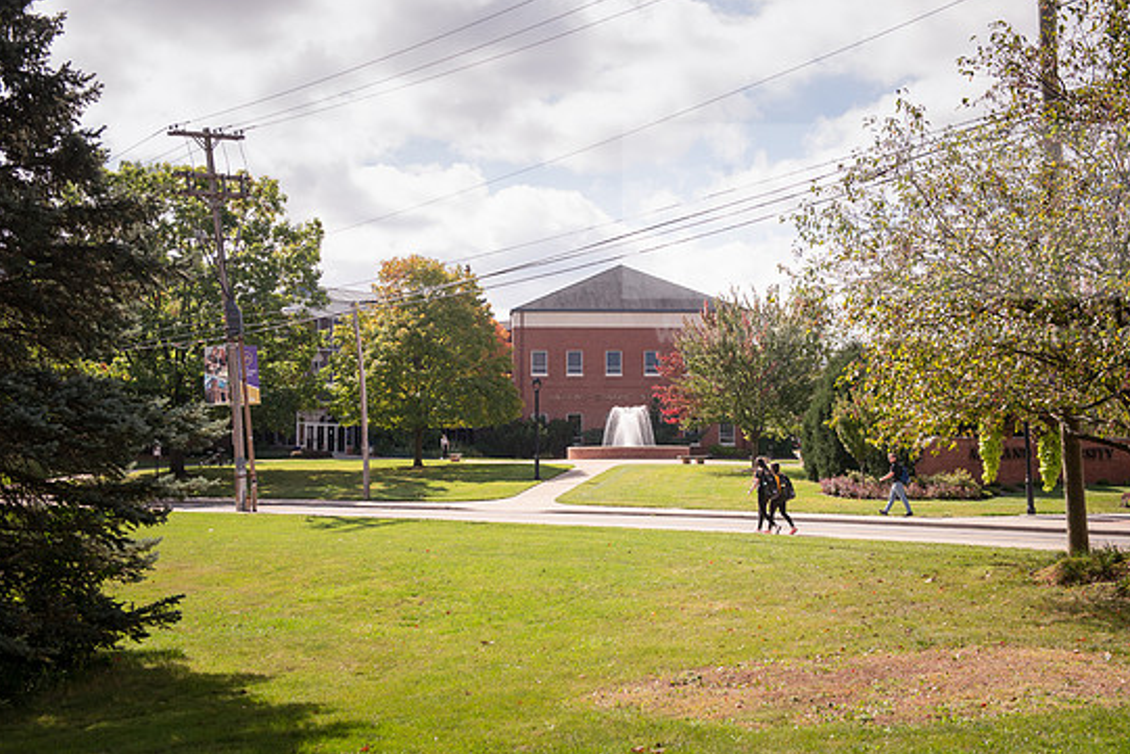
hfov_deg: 43.6
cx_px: 560
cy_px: 377
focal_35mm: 45
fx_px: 1413
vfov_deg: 29.9
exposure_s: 1/320
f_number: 5
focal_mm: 42
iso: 250
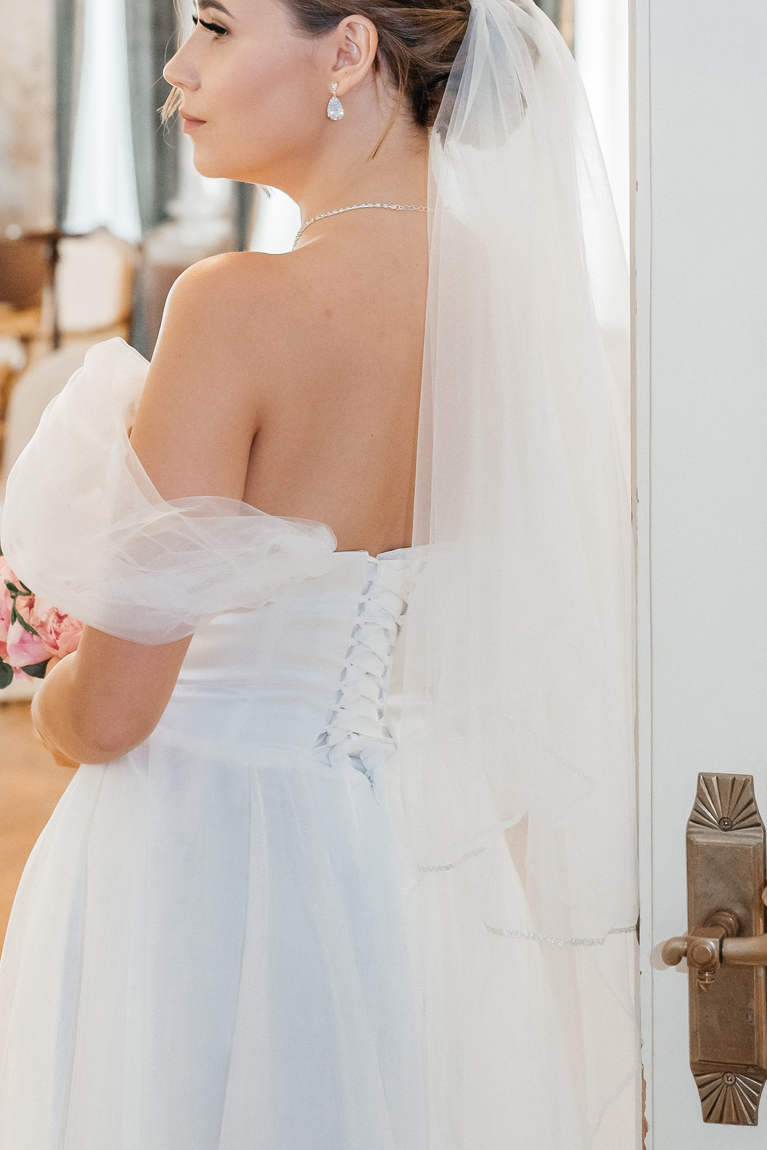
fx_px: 2748
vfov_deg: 23.4
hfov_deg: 15.9
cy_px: 284
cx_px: 289
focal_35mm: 86
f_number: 4
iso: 2000
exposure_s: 1/160
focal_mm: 53
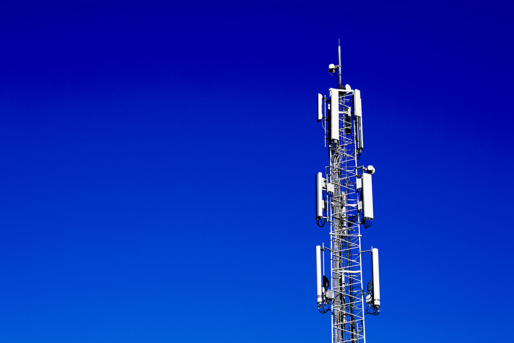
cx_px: 257
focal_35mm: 105
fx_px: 1499
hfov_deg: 19.5
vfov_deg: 13.0
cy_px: 172
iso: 160
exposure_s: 1/1600
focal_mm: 105
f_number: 6.3
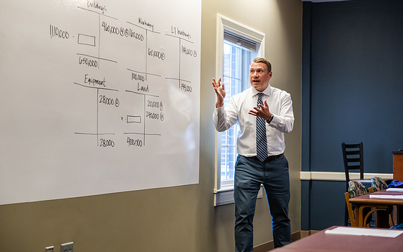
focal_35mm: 64
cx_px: 200
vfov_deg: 20.3
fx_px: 703
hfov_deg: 32.0
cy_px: 119
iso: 2000
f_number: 3.5
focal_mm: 62
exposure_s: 1/200
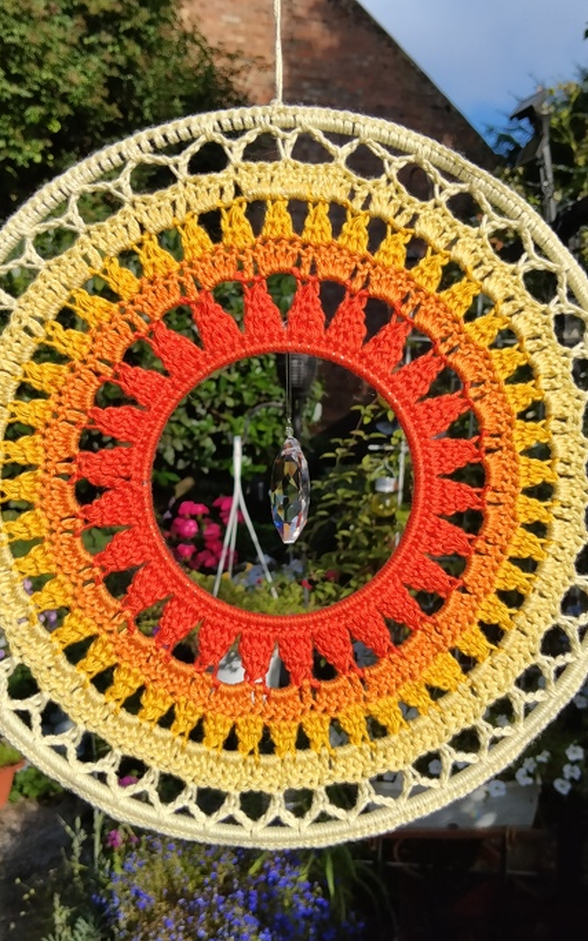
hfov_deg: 35.3
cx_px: 258
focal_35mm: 36
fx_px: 923
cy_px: 467
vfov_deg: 54.0
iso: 50
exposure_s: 1/1530
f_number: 1.8
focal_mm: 3.96
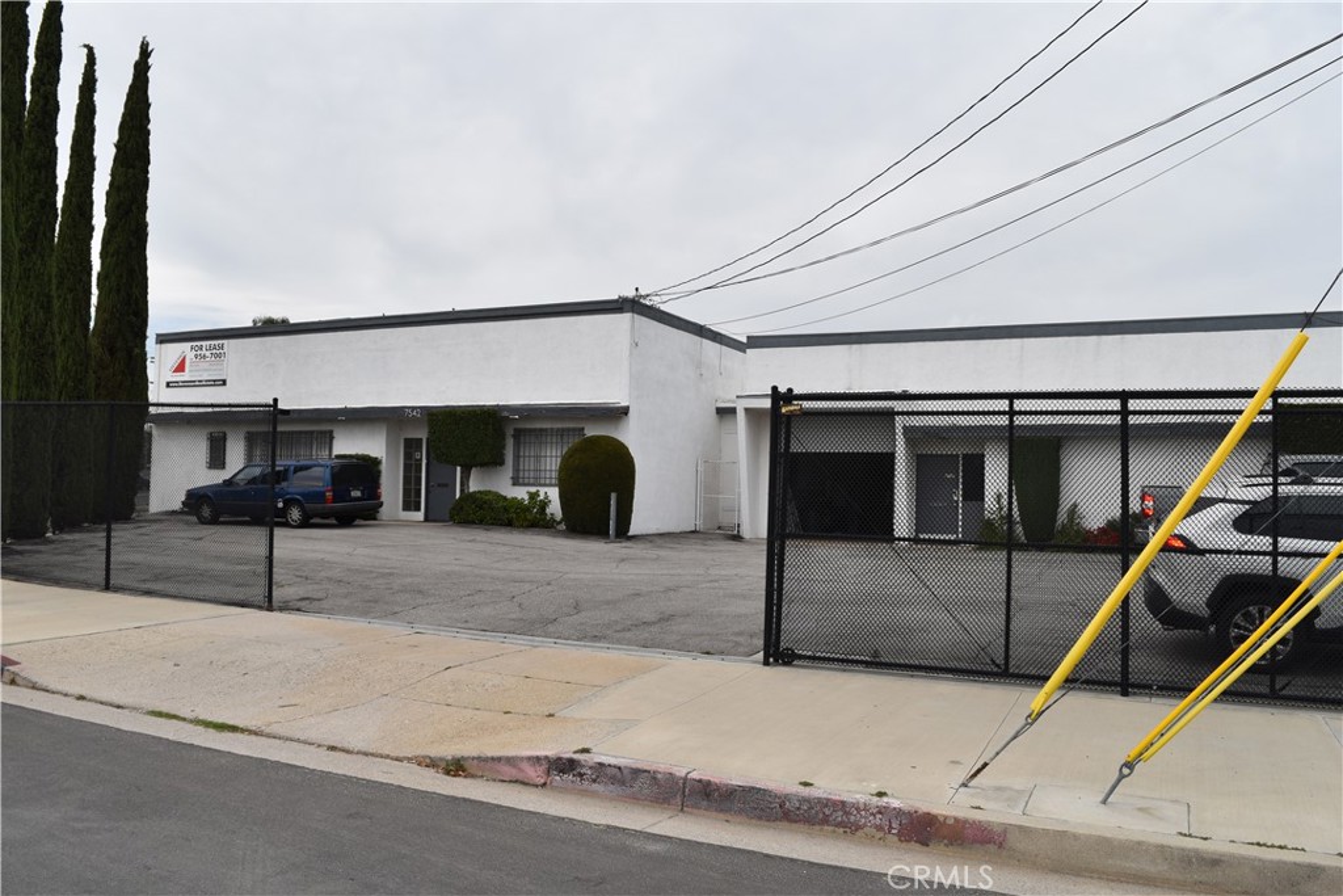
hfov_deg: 67.4
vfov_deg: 47.9
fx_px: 1007
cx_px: 672
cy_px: 448
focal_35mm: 27
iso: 100
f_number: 9
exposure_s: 1/200
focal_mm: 18
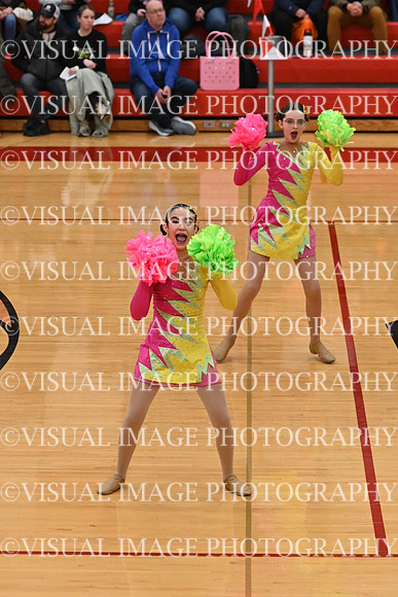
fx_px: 2784
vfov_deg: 12.2
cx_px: 199
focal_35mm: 168
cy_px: 298
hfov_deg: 8.2
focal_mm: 112
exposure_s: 1/400
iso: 6400
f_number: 4
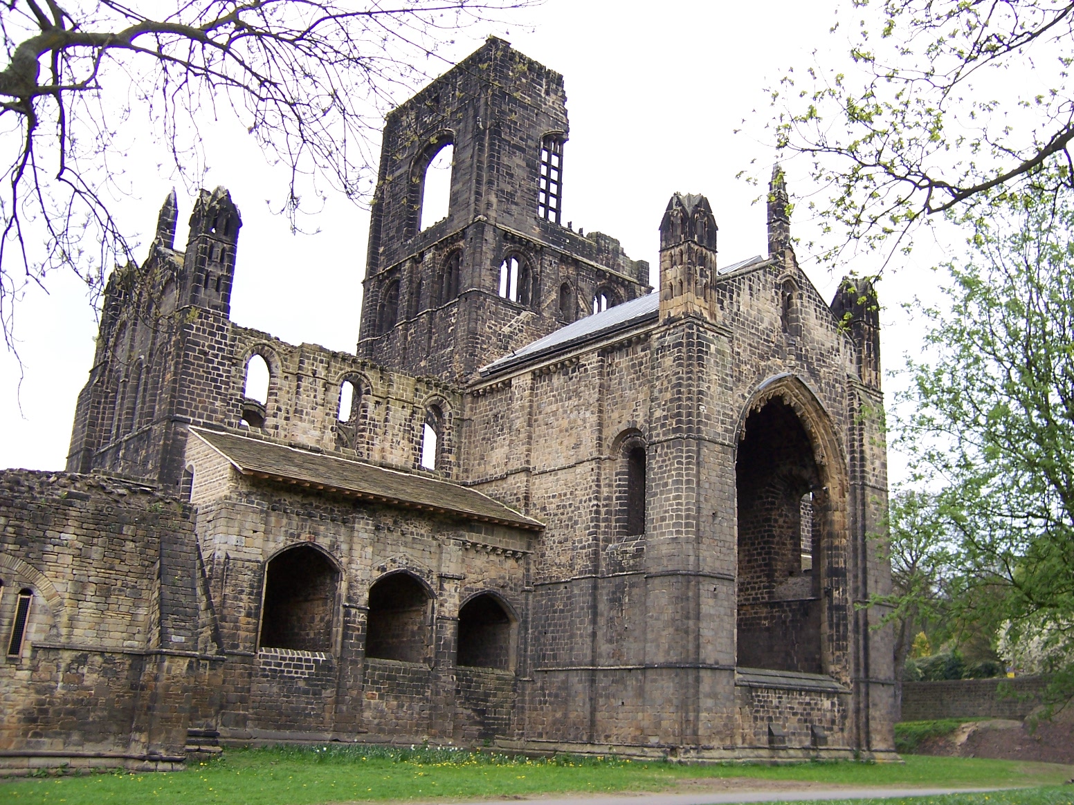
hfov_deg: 55.4
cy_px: 402
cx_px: 537
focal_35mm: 33
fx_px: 1024
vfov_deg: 42.9
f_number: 3.4
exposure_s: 1/125
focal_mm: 5.5
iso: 80
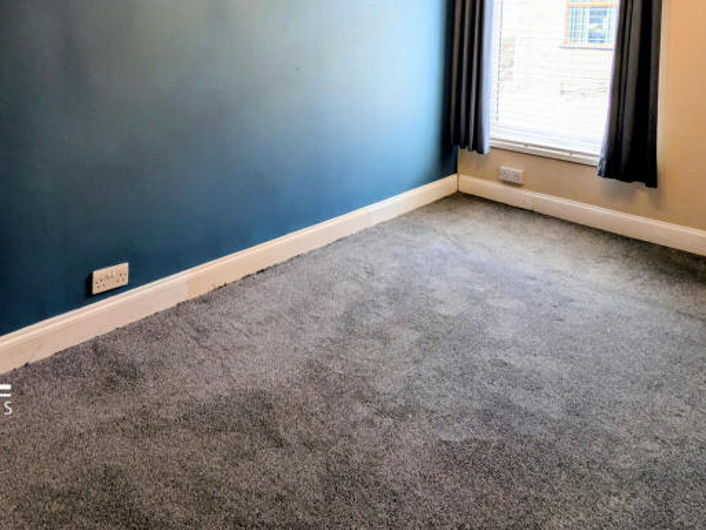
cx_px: 272
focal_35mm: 24
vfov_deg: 50.9
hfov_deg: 70.6
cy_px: 61
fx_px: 490
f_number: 1.95
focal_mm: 2.23
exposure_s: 1/100
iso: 66
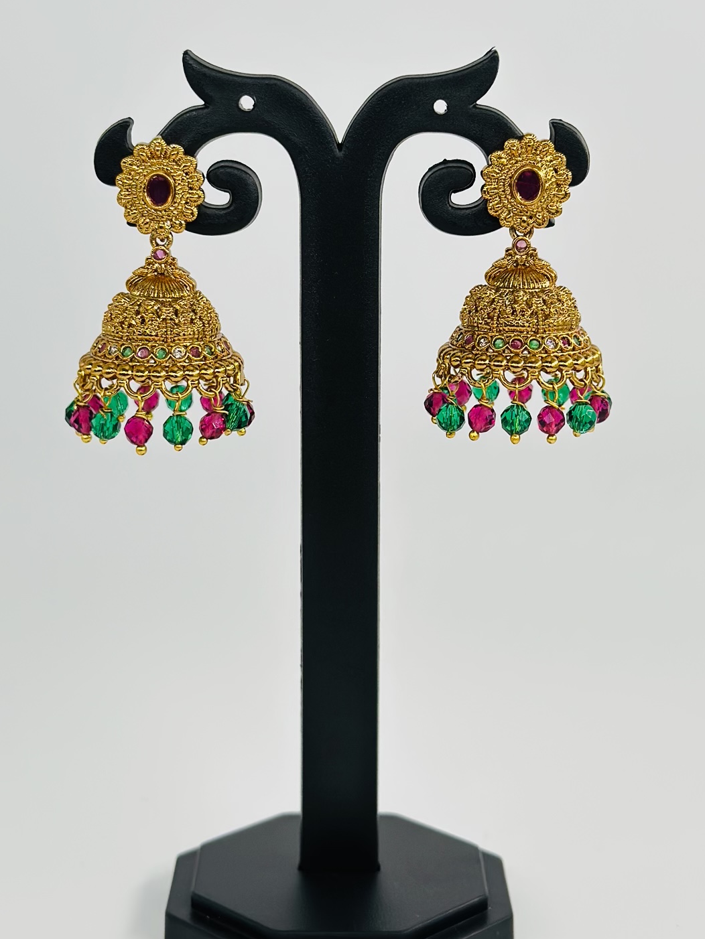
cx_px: 329
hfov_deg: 21.3
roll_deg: -1.8
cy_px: 363
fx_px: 1873
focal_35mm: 69
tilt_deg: -9.4
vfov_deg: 28.1
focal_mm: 6.86
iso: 80
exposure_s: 1/1414
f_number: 1.78
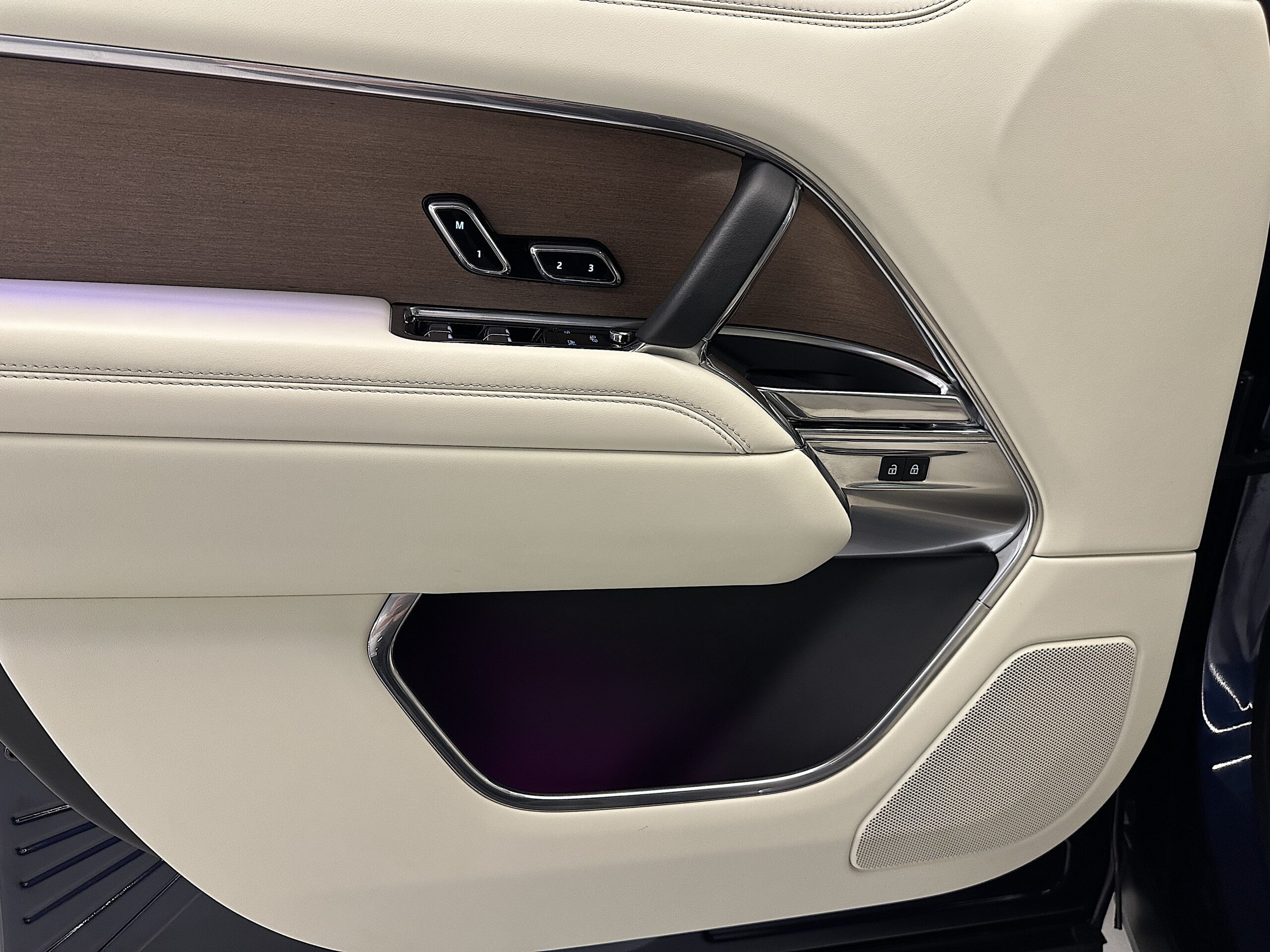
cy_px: 476
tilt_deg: -21.1
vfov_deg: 56.8
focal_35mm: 24
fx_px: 881
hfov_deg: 71.6
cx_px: 635
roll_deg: +1.0
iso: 250
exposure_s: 1/50
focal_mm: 6.86
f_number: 1.78
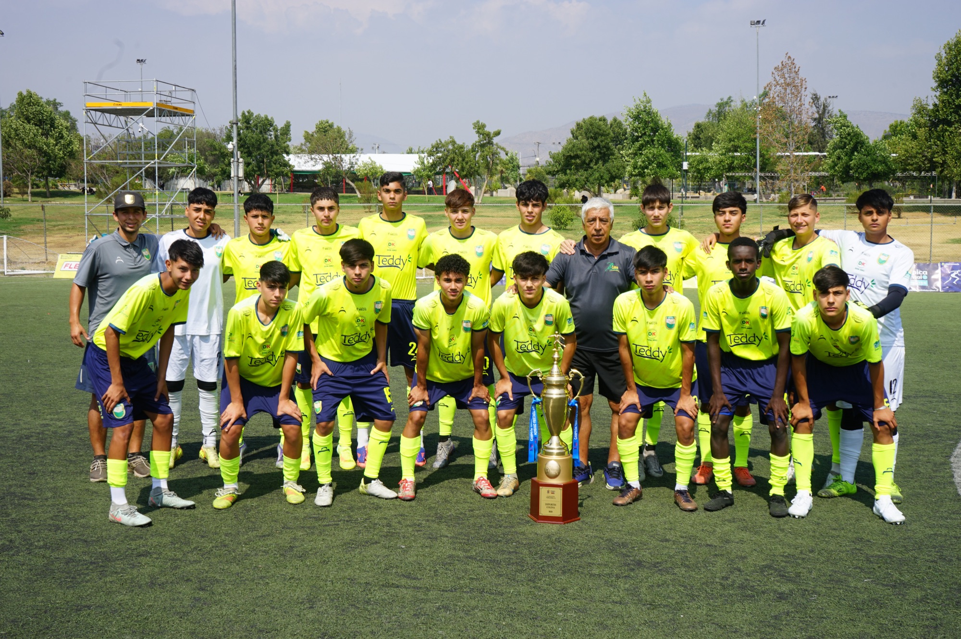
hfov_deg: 46.4
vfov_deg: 31.8
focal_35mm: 42
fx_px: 1120
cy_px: 320
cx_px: 480
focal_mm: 42
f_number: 14
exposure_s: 1/100
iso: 100
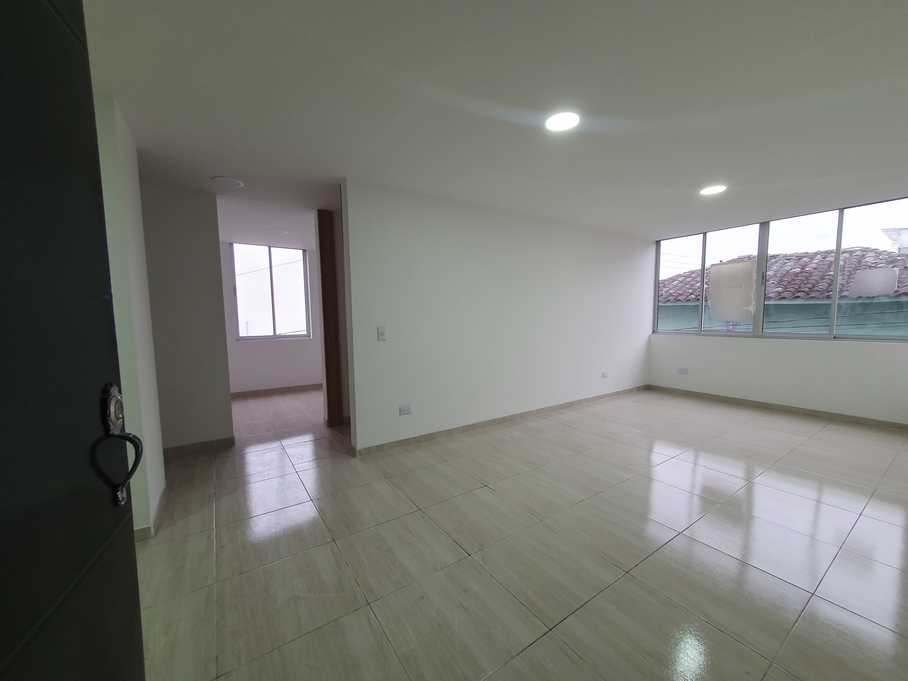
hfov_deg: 106.2
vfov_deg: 89.9
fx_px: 341
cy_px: 340
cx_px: 454
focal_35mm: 13
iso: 80
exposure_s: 1/60.2
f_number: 2.2
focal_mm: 1.8
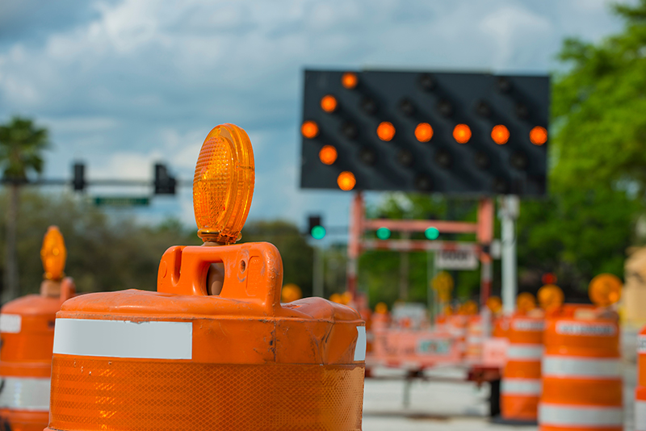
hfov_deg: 19.4
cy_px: 216
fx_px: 1885
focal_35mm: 105
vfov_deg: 13.1
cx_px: 323
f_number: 9
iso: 100
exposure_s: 1/250
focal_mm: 105
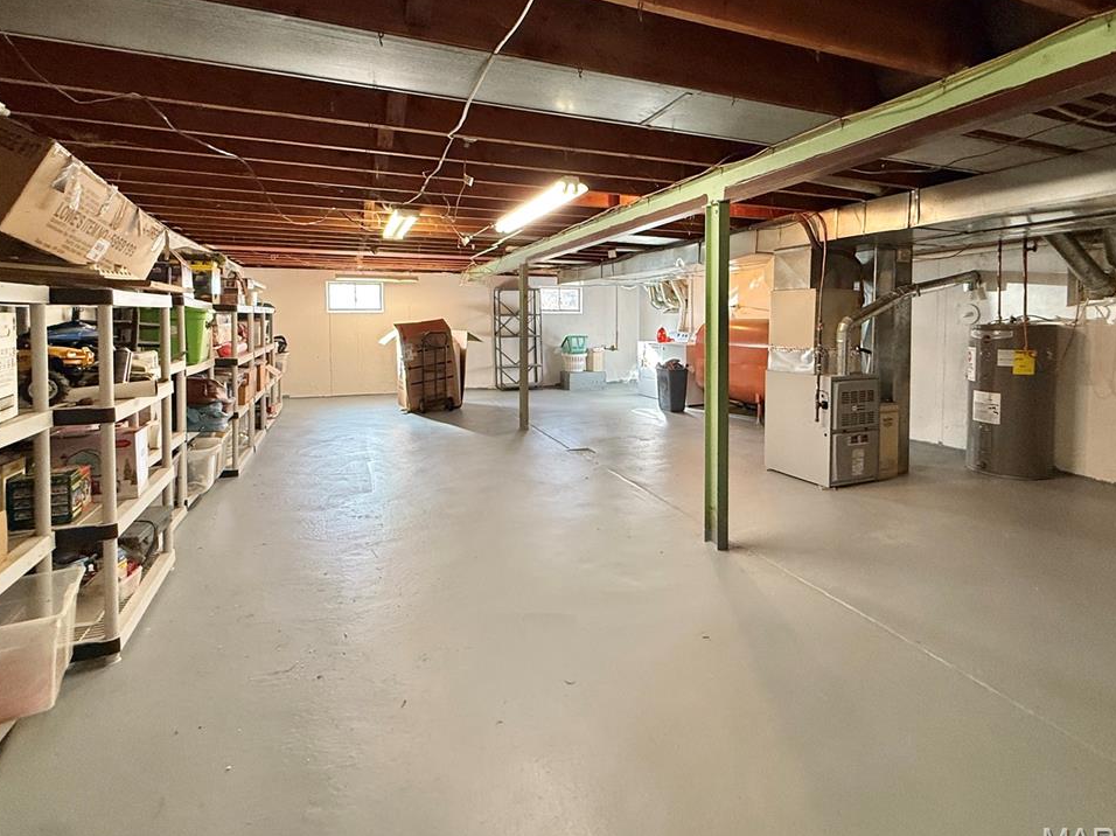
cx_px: 562
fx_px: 483
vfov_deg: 81.7
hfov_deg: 98.2
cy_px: 417
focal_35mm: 15
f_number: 2.2
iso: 200
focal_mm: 2.22
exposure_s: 1/60
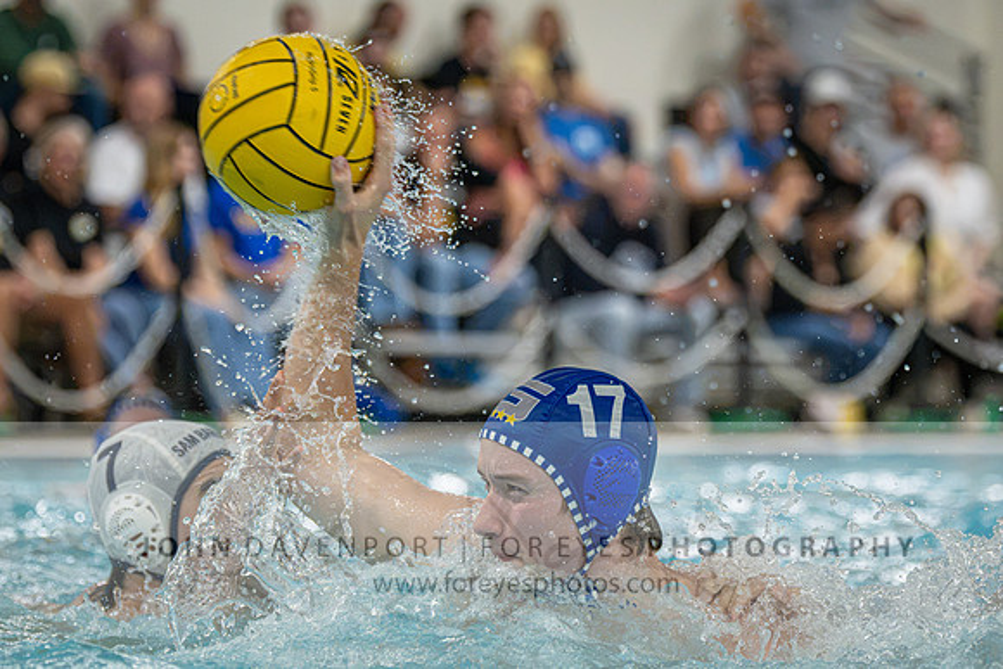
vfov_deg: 5.9
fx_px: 6442
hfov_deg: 8.9
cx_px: 708
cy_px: 303
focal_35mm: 231
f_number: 4
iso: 10000
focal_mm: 160
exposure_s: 1/1000
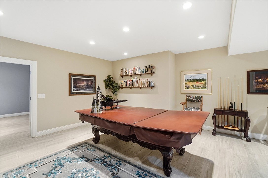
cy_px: 89
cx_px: 134
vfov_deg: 77.1
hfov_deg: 100.5
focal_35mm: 15
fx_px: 112
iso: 100
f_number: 4
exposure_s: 1/30
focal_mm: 10
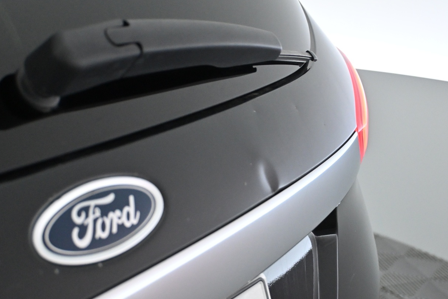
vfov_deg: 22.2
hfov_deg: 32.8
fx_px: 759
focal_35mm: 61
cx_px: 270
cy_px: 175
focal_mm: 30.5
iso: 2800
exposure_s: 1/125
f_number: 4.8
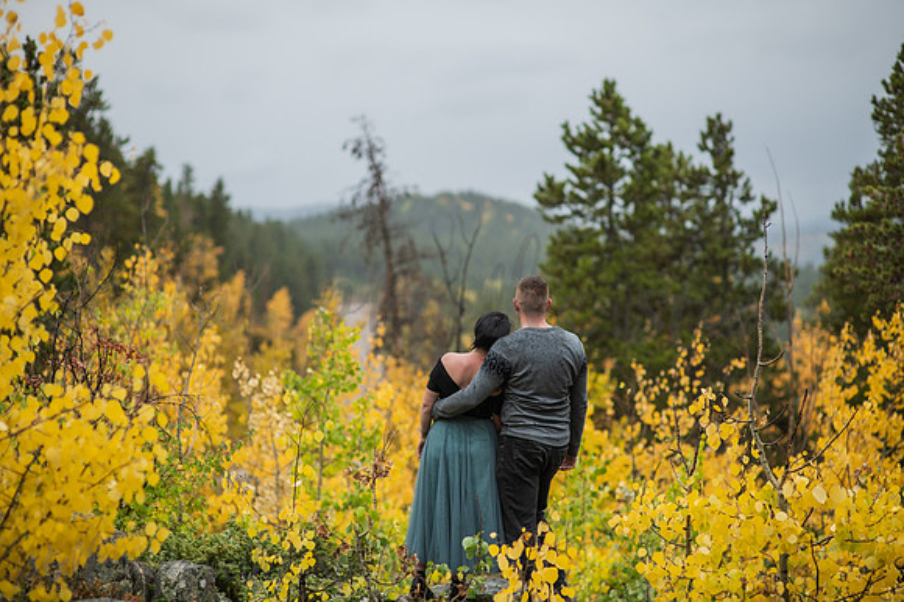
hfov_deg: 23.9
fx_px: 2133
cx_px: 452
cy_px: 301
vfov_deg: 16.1
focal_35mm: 85
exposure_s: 1/320
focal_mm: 85
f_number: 2.2
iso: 320
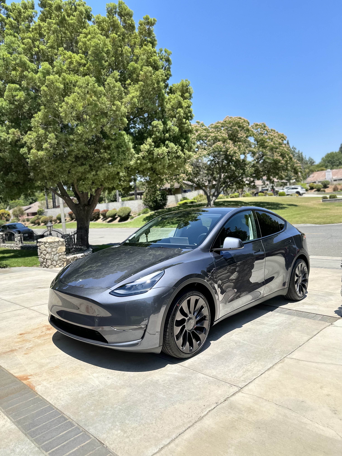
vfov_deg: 71.6
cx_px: 171
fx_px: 316
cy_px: 228
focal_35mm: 24
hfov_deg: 56.8
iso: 80
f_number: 1.78
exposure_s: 1/4348
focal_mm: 6.86
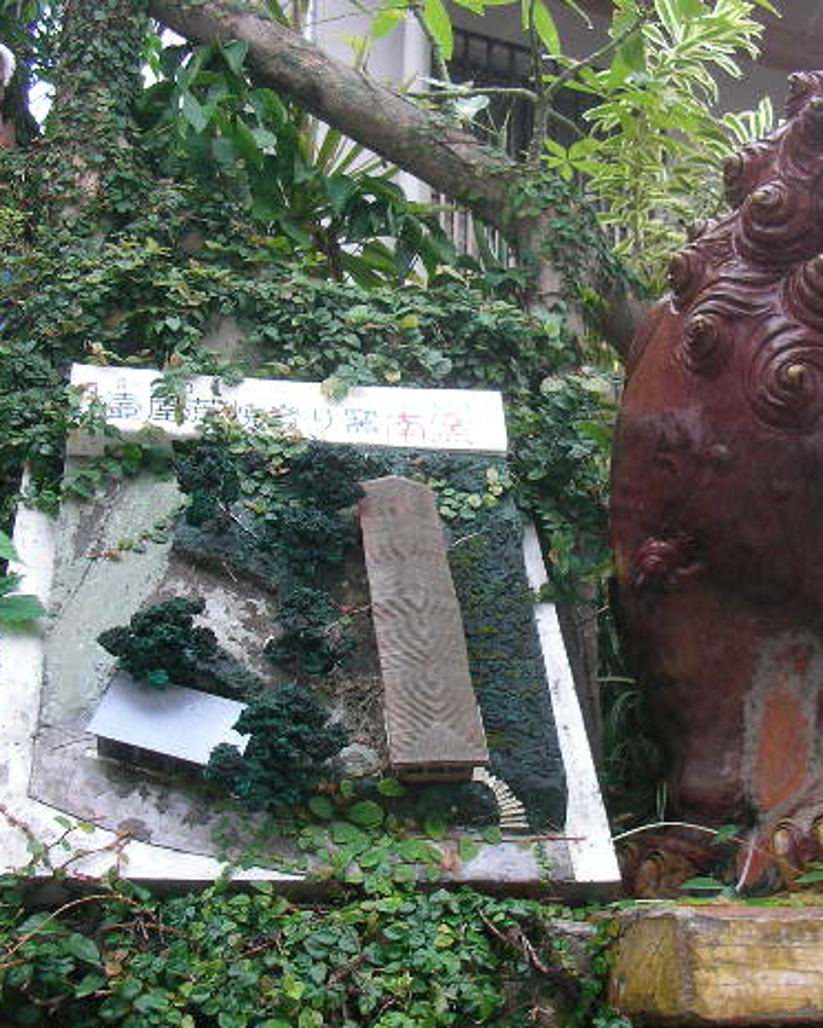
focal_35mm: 51
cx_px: 540
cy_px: 513
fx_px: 1553
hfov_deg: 29.5
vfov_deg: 36.7
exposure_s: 1/53.3
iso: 73
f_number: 2.9
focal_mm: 6
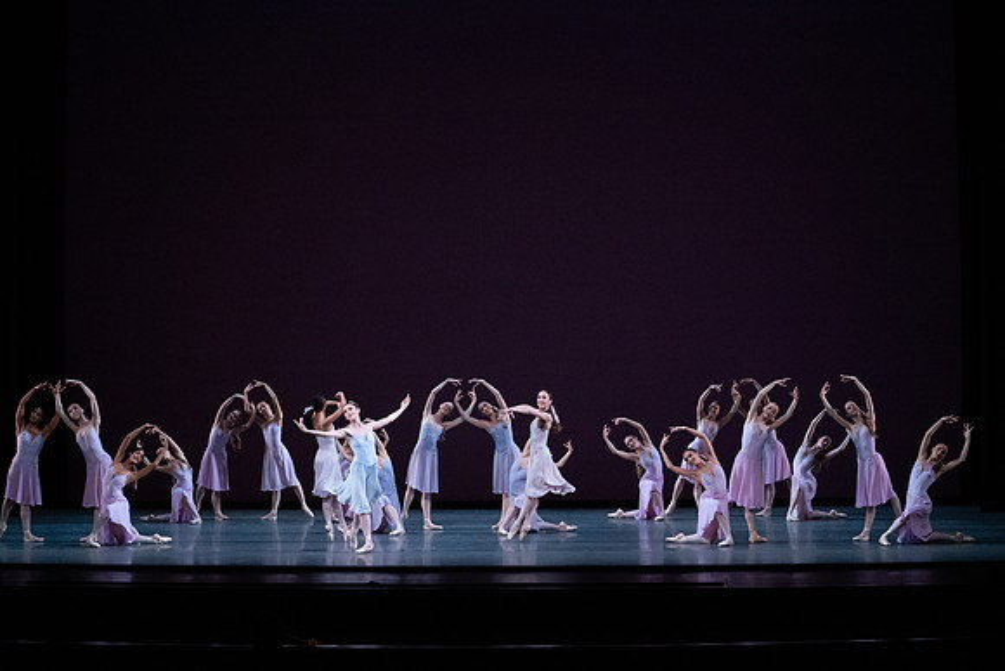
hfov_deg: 28.8
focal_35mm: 70
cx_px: 502
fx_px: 1955
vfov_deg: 19.5
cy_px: 336
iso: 12800
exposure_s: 1/400
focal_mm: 70
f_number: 10
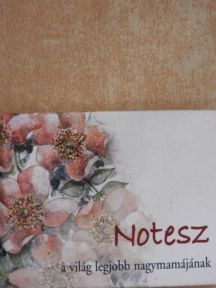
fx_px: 582
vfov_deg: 27.8
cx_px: 108
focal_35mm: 70
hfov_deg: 21.0
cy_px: 144
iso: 1000
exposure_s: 1/80
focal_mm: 12.5
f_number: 4.5
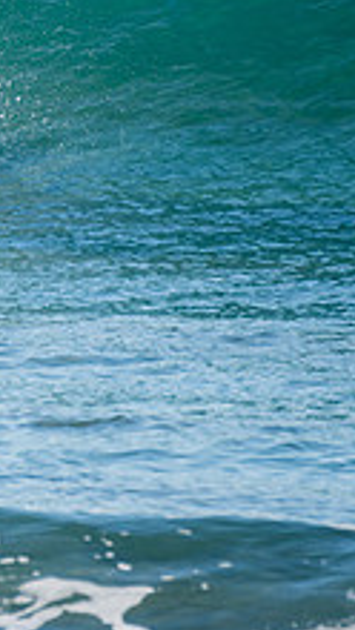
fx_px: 27570
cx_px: -391
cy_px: 75
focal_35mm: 1650
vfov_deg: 1.3
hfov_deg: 0.7
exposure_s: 1/250
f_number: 7.1
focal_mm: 500
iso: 31
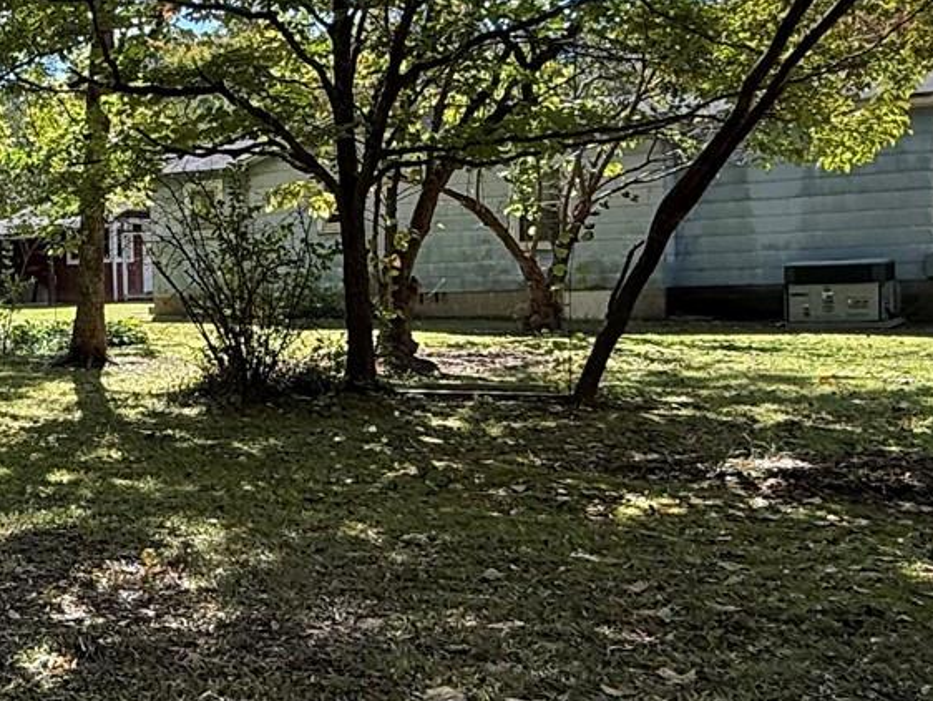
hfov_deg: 34.3
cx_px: 12
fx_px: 1375
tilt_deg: -1.4
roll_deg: +2.0
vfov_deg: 28.6
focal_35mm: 51
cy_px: 355
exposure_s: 1/301
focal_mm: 2.22
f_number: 2.2
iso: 64
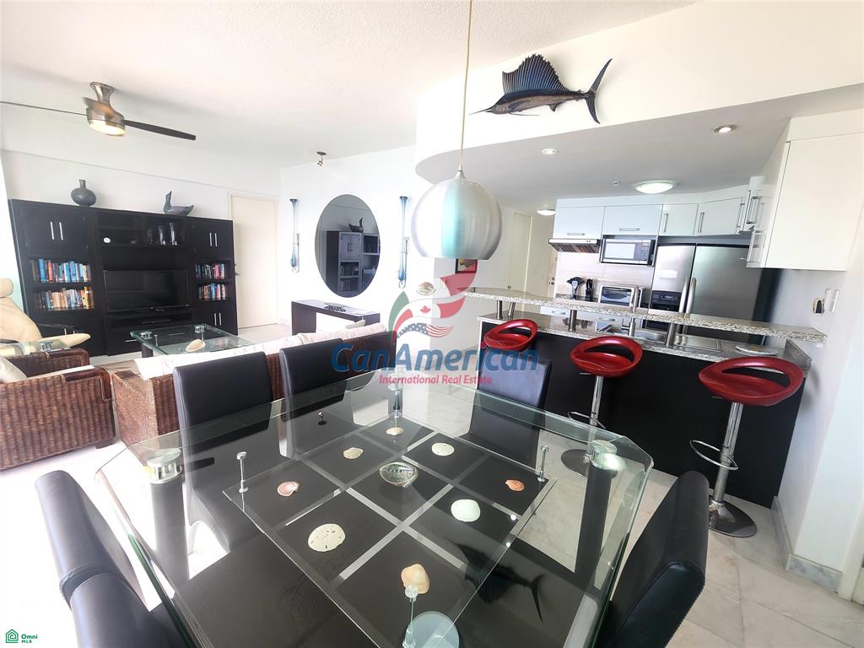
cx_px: 432
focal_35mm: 13
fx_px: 324
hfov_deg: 106.2
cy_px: 324
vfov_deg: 89.9
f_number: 2.2
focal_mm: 2.2
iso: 50
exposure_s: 1/120
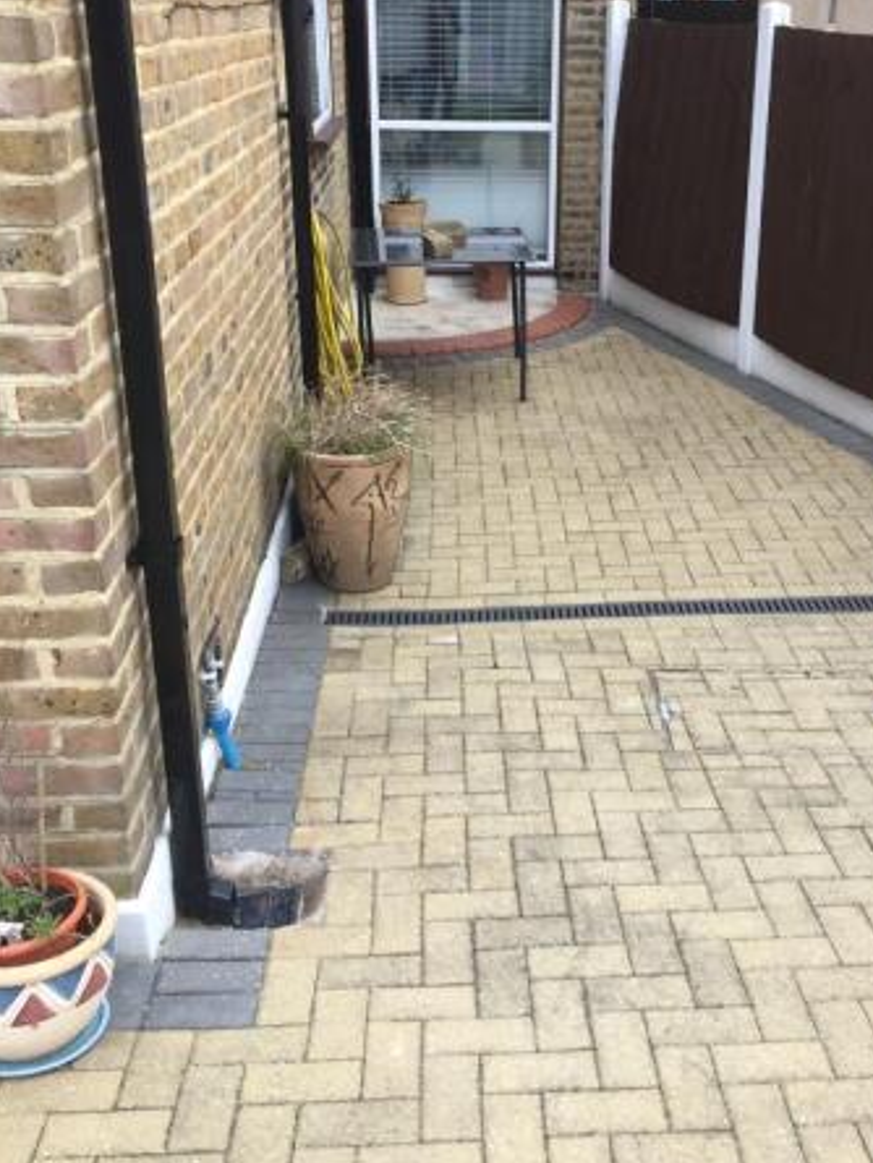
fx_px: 1277
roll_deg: -1.3
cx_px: 521
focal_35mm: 38
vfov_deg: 48.8
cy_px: 487
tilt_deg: -20.3
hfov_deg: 37.6
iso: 32
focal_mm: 4.15
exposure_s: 1/116
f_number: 2.2
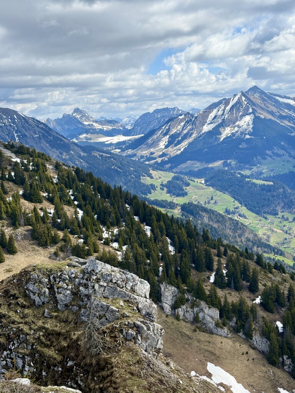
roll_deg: +2.9
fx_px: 591
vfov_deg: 36.8
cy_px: 196
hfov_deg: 28.0
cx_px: 148
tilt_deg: -6.0
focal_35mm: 52
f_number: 1.6
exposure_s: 1/3279
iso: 40
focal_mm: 5.96
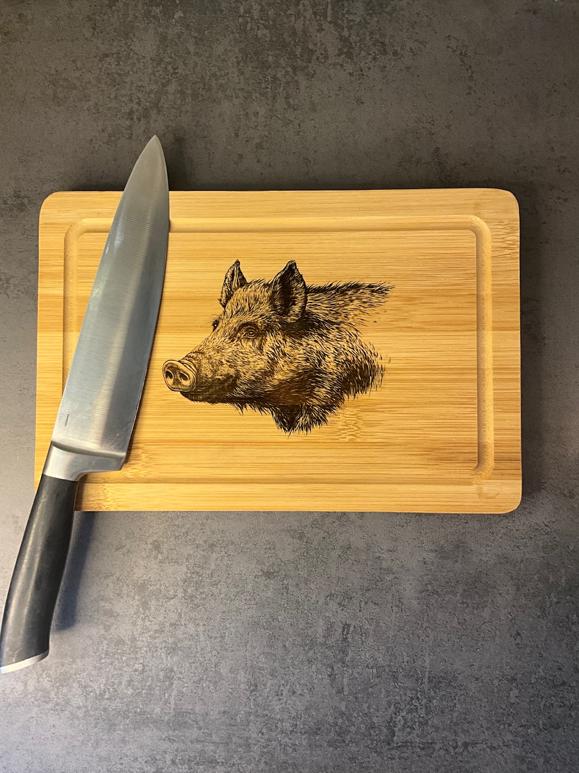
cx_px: 290
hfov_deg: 48.2
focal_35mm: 29
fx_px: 647
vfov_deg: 61.7
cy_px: 386
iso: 64
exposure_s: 1/65
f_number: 1.8
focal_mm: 3
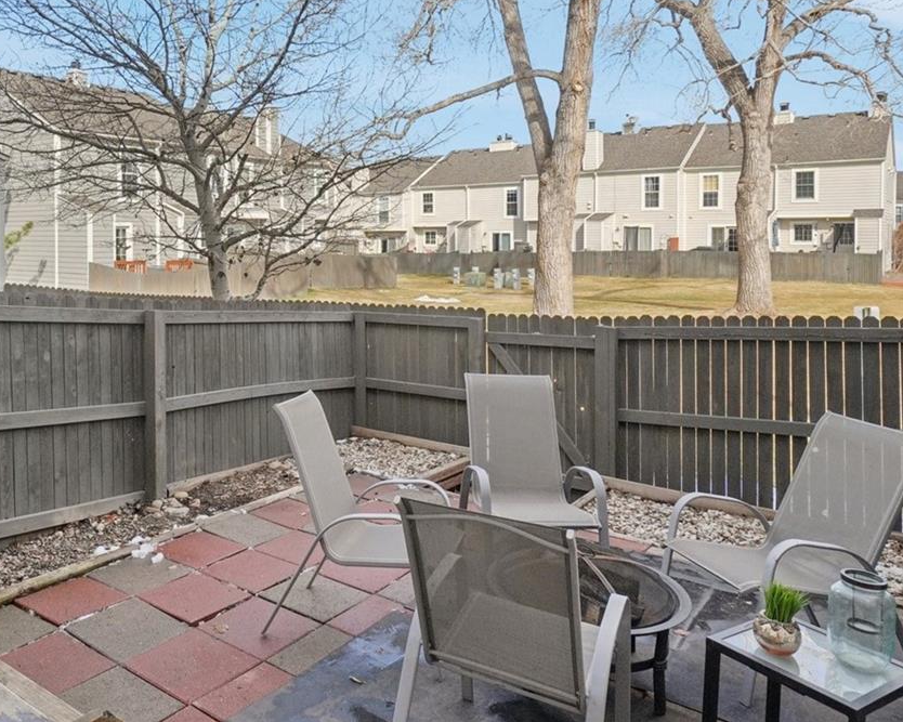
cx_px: 263
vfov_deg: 52.5
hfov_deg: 61.6
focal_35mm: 27
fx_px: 721
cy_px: 261
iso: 400
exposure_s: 1/320
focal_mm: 10
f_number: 8
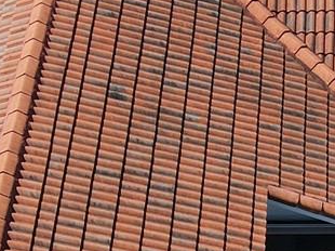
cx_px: 353
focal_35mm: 124
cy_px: 410
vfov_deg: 11.3
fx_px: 1199
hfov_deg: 15.5
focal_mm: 4.5
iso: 100
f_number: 2.8
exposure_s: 1/500
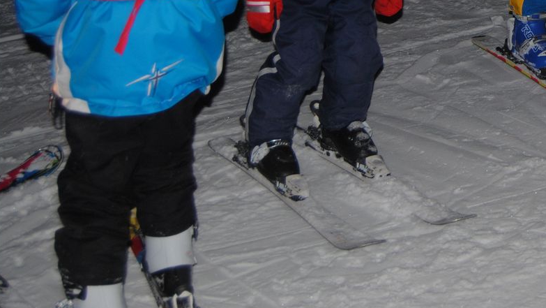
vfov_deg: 13.2
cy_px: -45
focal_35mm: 90
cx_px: 549
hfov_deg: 22.7
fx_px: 1303
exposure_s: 1/60
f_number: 4
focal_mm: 28
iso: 200
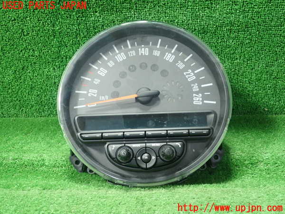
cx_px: 142
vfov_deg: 46.8
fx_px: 247
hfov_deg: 60.0
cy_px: 107
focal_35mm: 30
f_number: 2.3
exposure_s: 1/100
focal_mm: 5.5
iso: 800
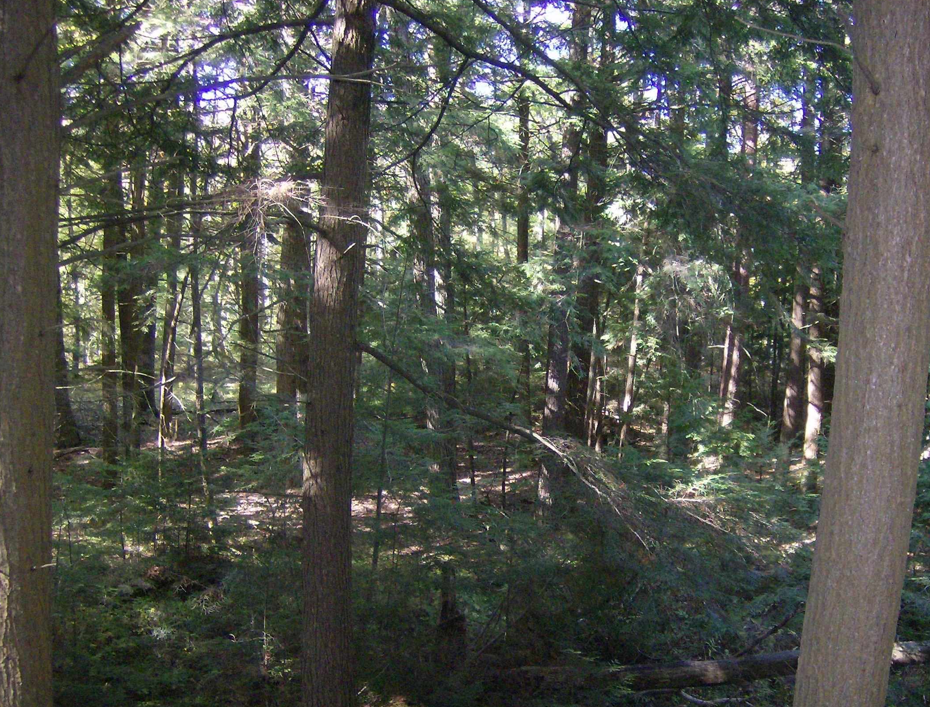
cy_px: 437
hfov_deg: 39.4
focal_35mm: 48
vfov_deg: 30.4
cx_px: 538
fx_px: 1296
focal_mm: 6
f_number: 2.8
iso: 200
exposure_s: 1/60
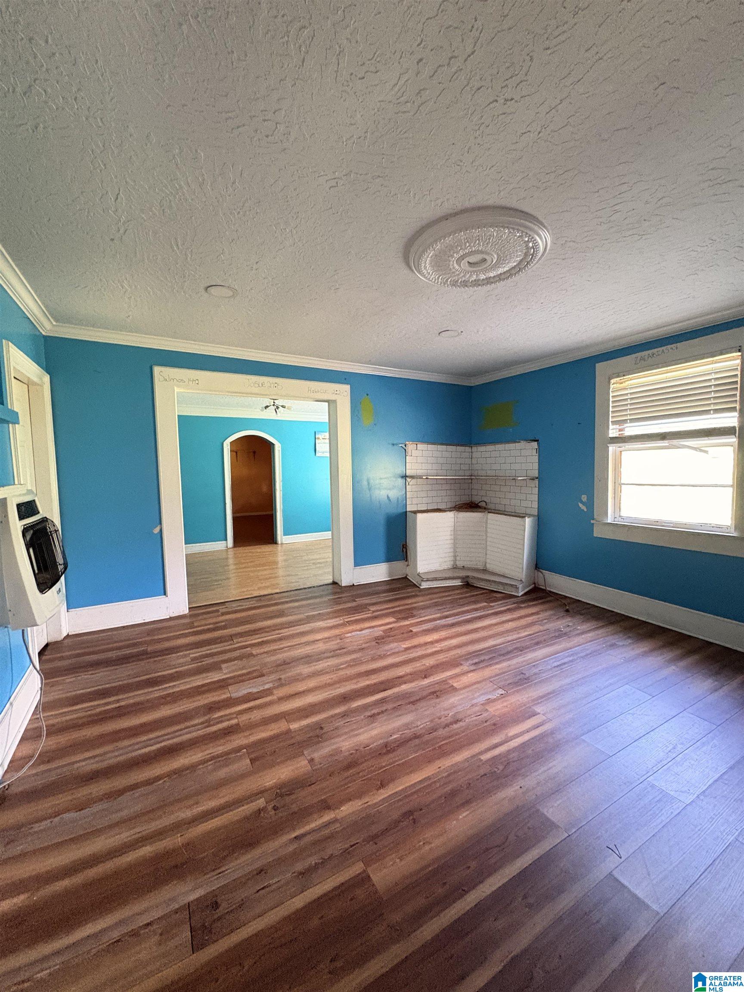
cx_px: 372
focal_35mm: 14
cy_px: 496
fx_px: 401
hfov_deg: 85.7
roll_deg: -0.4
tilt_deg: -5.2
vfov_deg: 102.1
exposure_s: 1/60
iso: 800
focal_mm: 2.22
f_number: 2.2
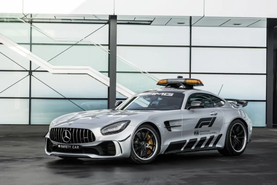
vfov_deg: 13.4
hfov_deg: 20.0
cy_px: 92
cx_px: 138
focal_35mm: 102
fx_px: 785
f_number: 16
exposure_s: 1/15
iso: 100
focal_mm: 102
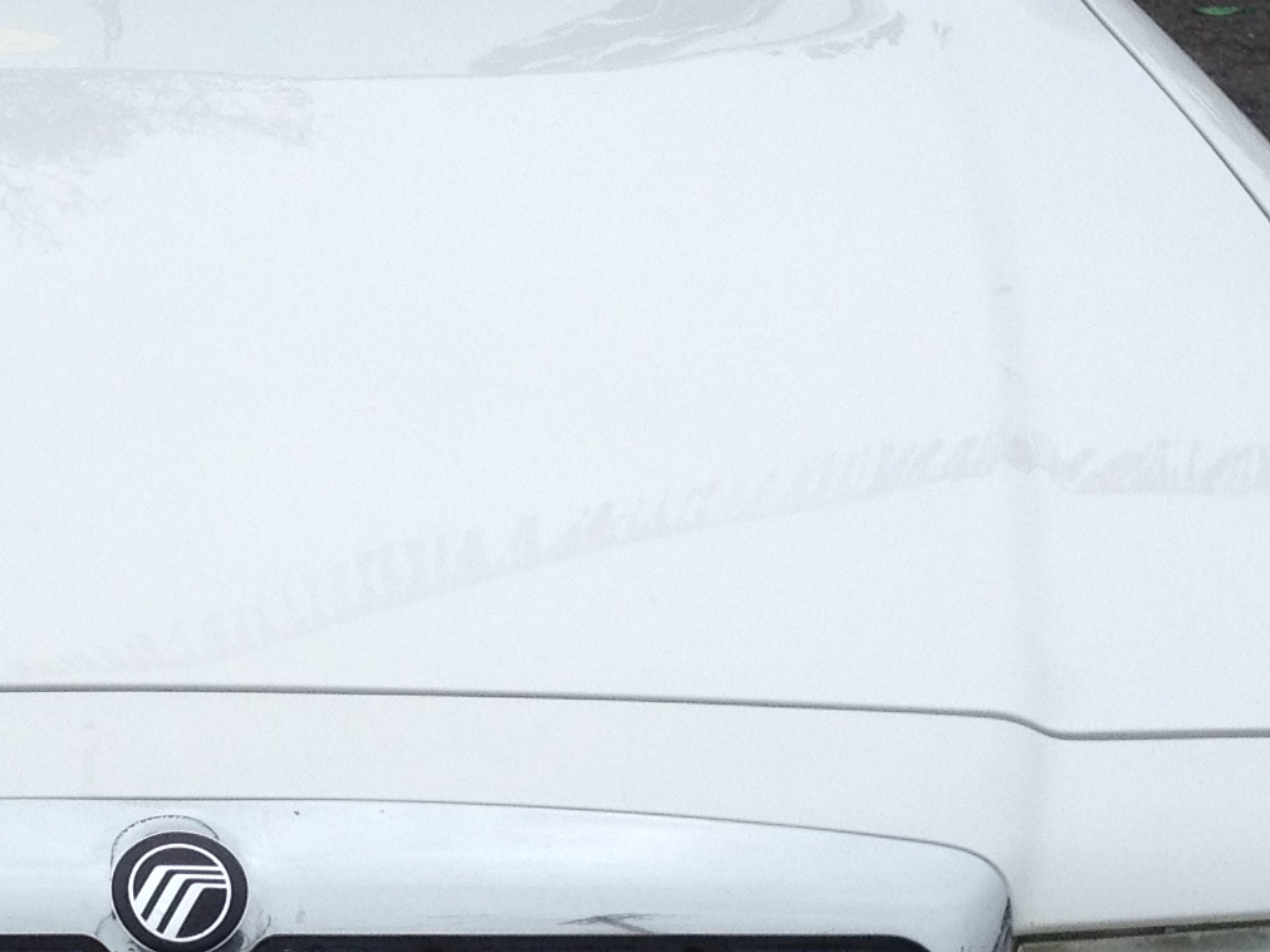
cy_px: 745
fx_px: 4145
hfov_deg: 17.2
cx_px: 171
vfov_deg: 13.0
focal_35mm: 113
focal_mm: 4.28
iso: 64
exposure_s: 1/1453
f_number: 2.4
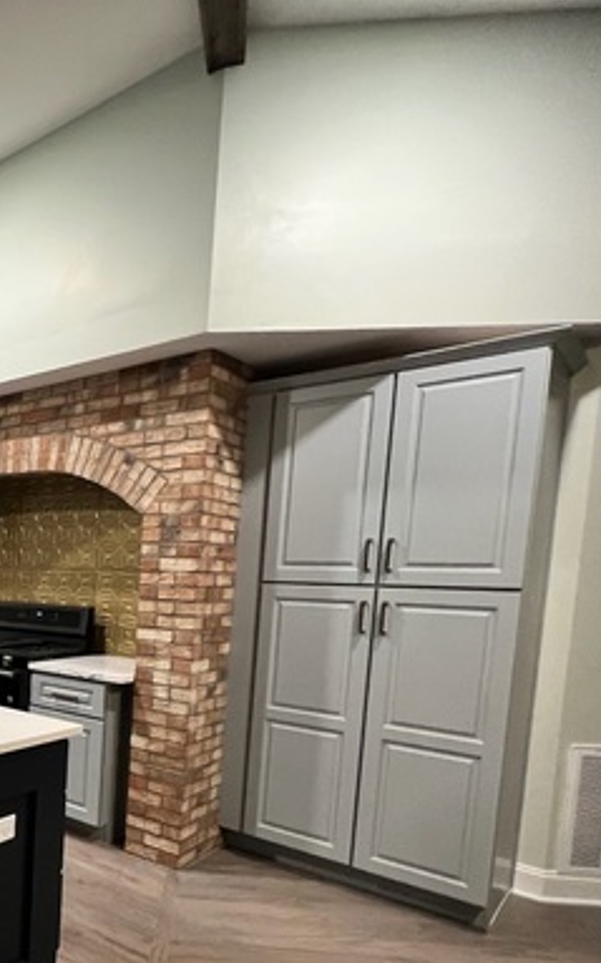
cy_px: 626
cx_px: -132
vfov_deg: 73.0
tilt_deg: -5.4
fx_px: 630
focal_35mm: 24
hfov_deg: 37.5
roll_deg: -1.4
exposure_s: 1/60
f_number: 1.8
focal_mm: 1.57
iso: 400
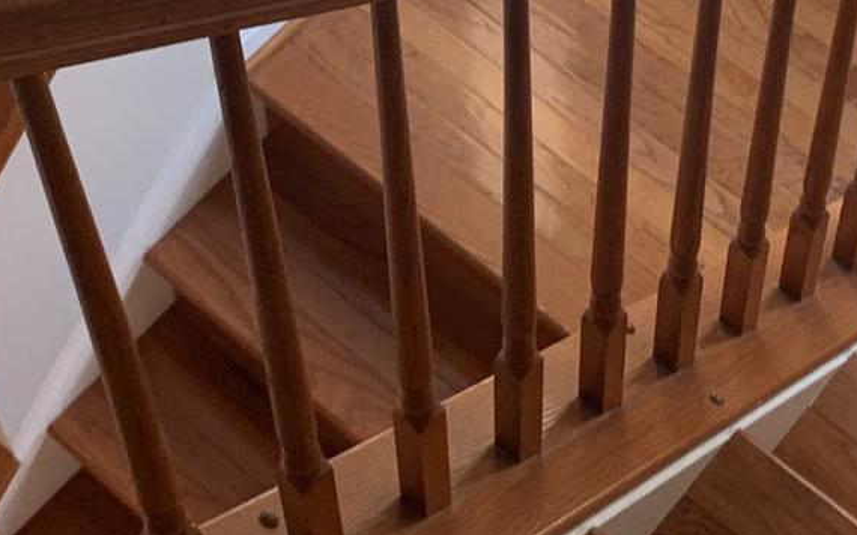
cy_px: -252
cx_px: 441
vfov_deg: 12.6
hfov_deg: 21.0
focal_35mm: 99
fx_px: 2312
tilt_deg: -48.8
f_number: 1.8
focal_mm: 4.25
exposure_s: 1/122
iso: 50
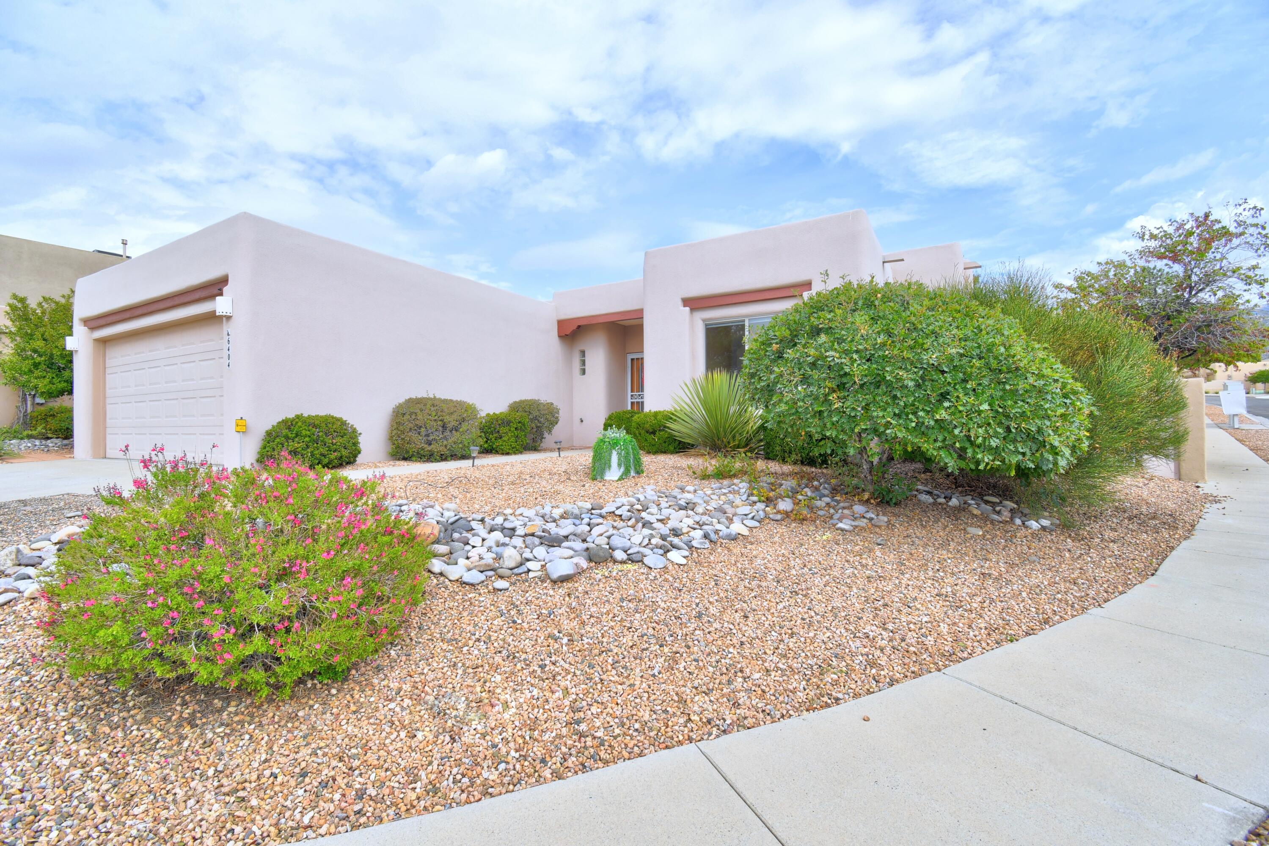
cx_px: 634
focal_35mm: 15
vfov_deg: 77.3
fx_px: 529
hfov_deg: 100.4
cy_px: 423
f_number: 8
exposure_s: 1/250
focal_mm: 10
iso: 100
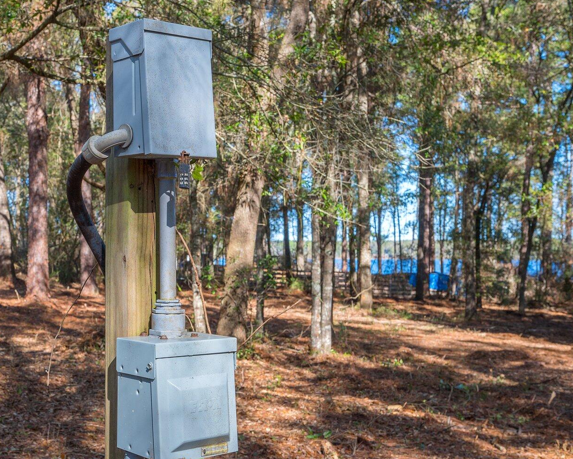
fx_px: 797
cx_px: 139
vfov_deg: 32.1
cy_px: 247
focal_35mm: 47
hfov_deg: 38.5
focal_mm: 30
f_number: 9
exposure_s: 1/60
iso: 100
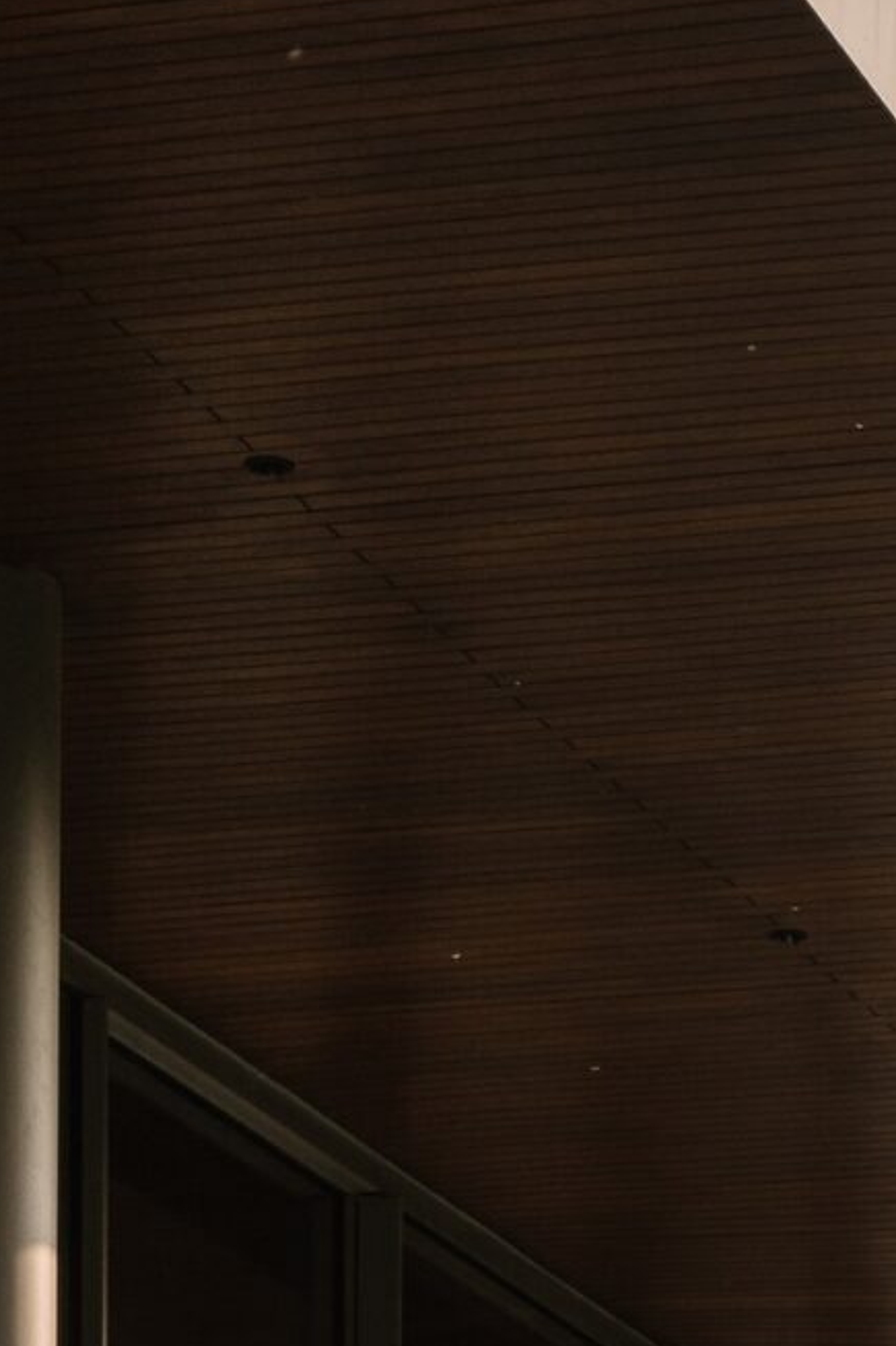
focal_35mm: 196
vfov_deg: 10.4
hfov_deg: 6.9
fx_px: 7321
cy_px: 1492
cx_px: 1187
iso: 100
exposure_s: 1/50
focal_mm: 50
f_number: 10
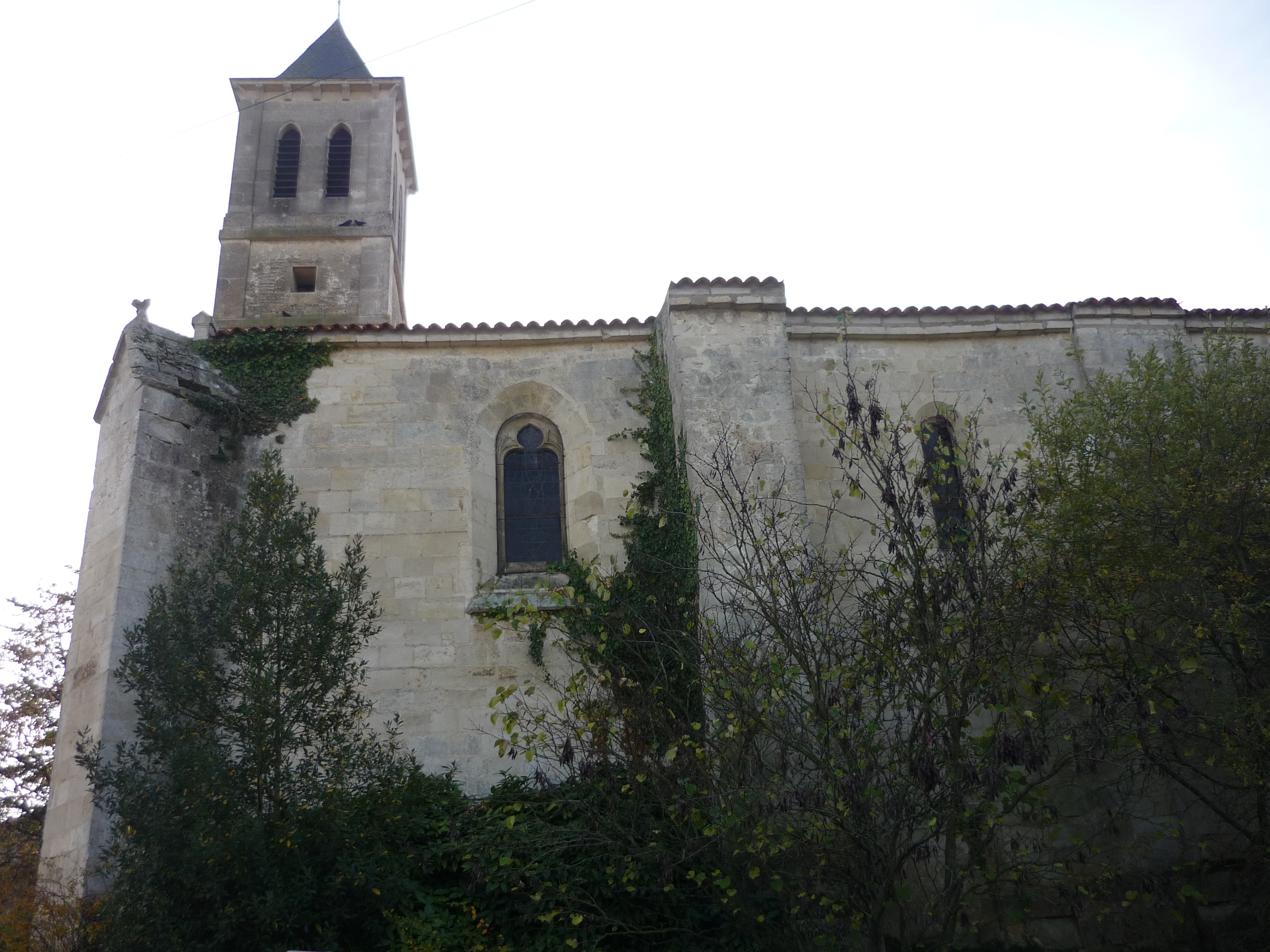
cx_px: 635
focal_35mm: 33
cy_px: 476
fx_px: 1211
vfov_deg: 42.9
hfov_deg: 55.4
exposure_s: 1/640
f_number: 2.8
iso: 100
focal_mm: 5.5
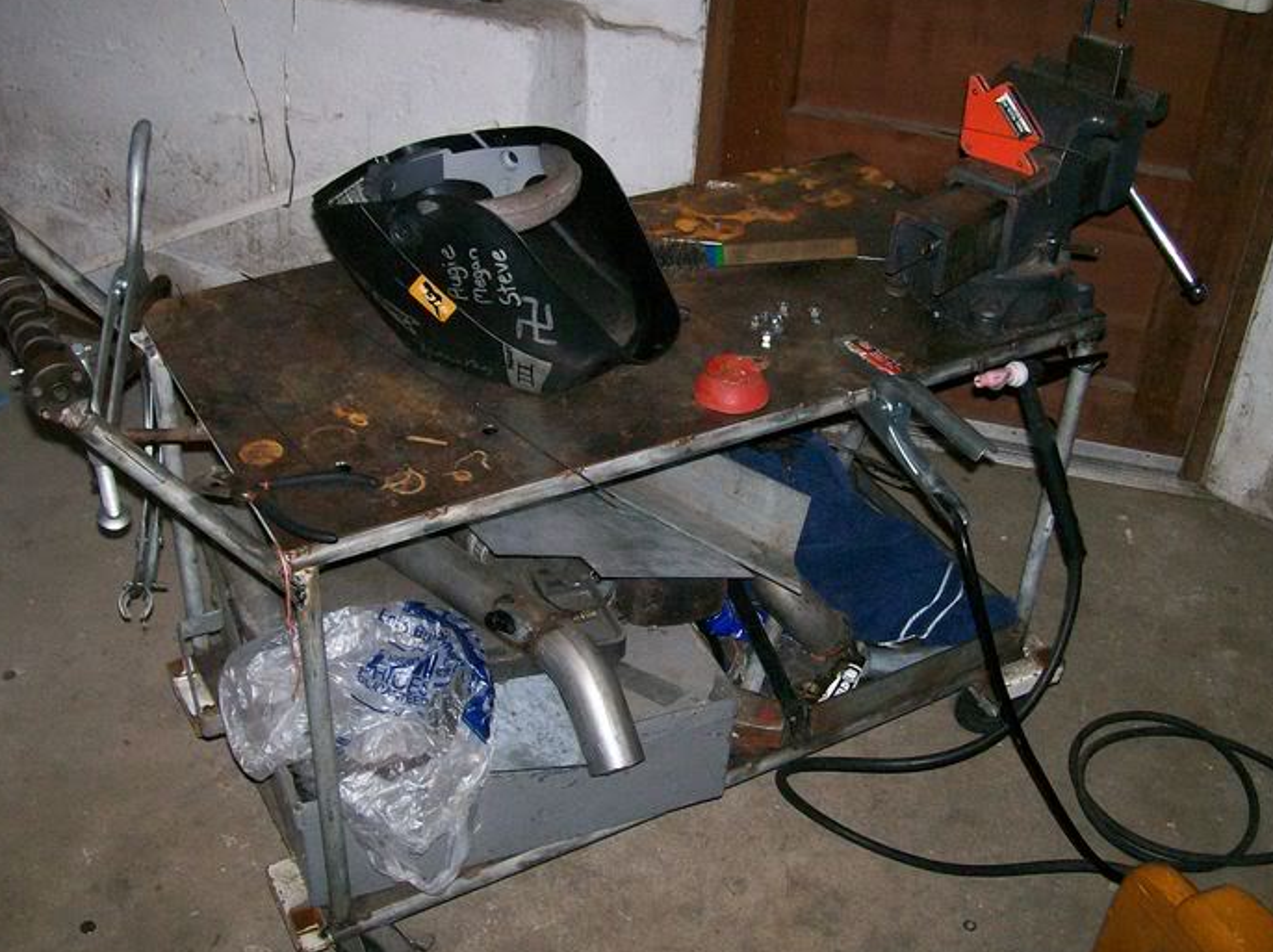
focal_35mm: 42
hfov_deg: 44.8
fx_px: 1543
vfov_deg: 34.3
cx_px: 633
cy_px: 454
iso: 140
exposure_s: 1/64
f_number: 2.7
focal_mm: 6
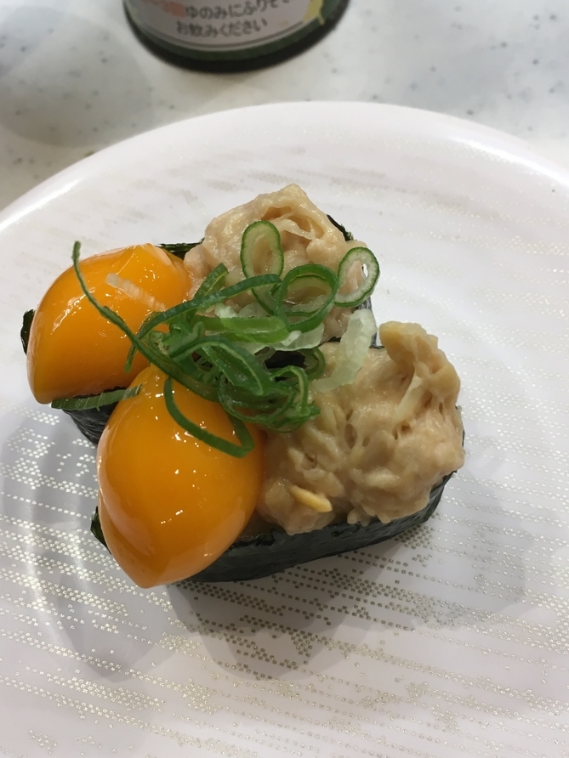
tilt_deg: -63.4
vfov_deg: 47.8
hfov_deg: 36.8
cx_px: 283
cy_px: 425
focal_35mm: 39
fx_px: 855
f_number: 2.2
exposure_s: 1/30
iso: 25
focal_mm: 4.15
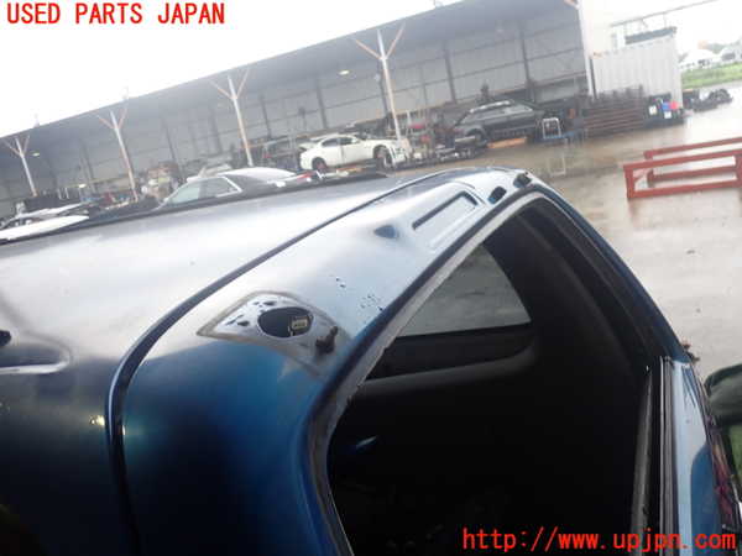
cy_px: 278
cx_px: 371
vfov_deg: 46.8
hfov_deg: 60.0
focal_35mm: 30
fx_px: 643
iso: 200
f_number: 2.3
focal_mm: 5.4
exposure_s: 1/125
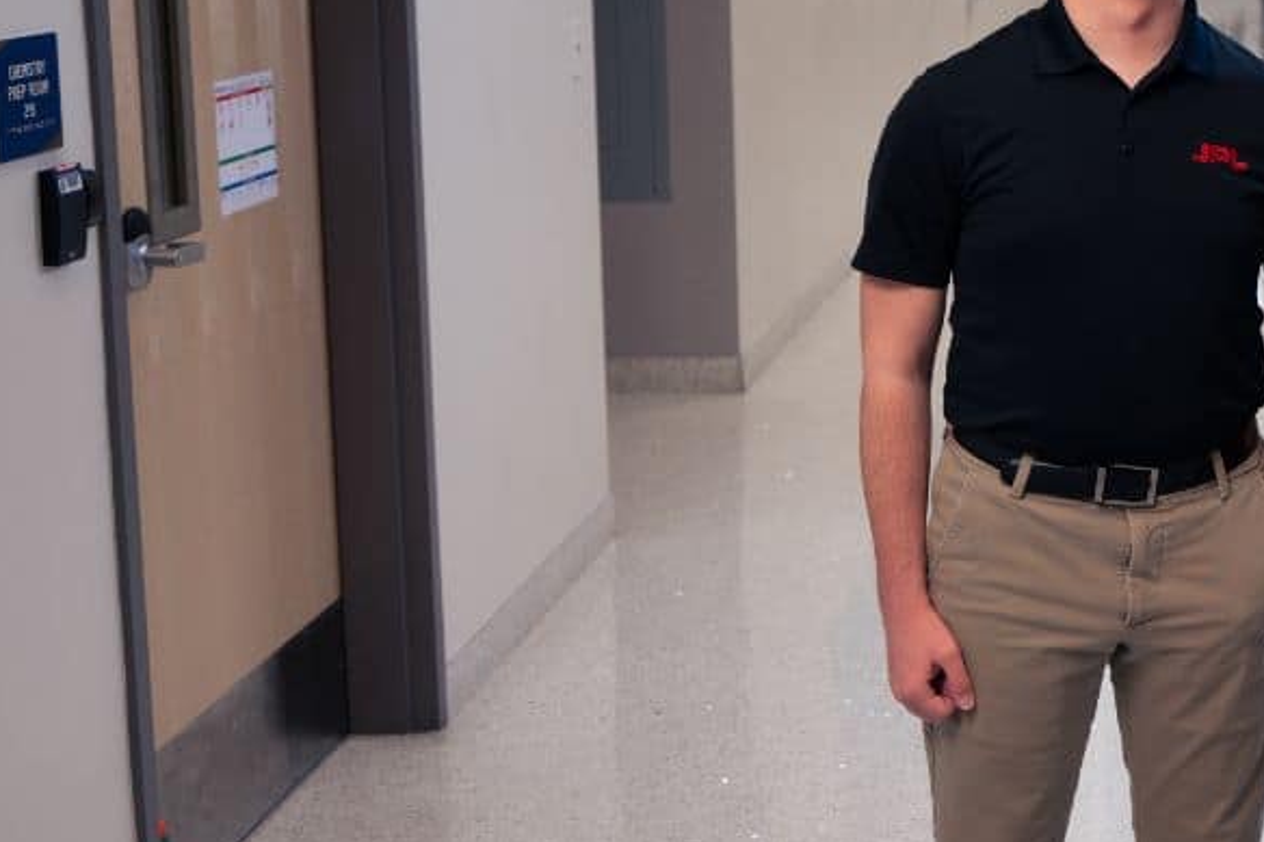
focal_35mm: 74
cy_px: 197
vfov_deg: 18.3
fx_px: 2597
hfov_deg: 25.8
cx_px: 1290
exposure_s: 1/320
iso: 320
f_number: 2.8
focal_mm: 24
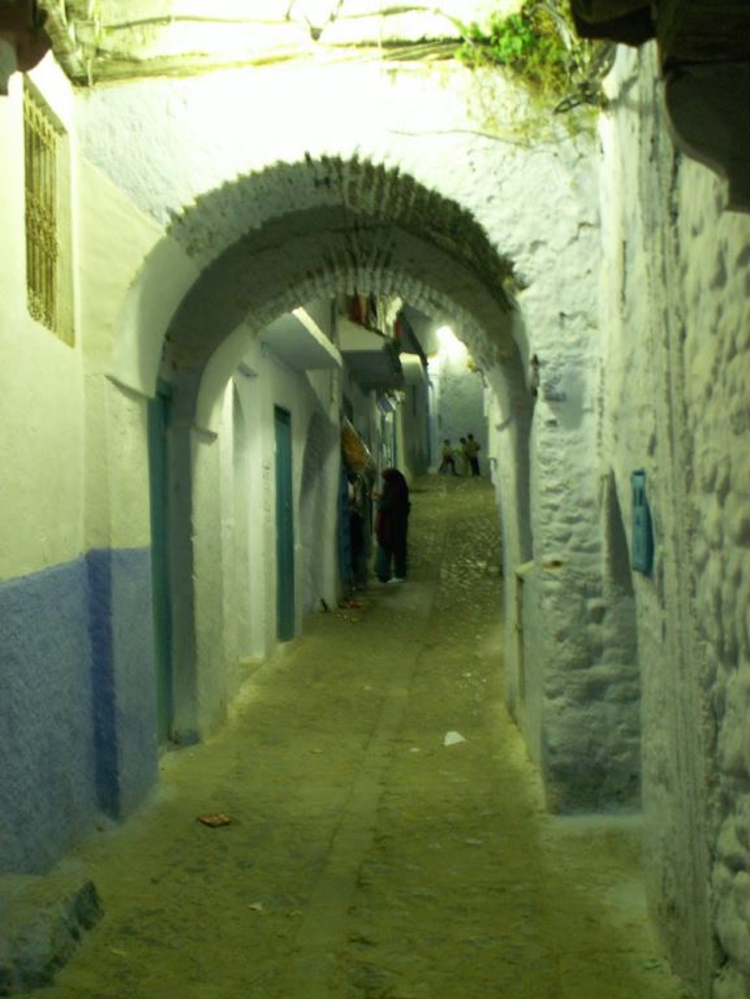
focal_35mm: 43
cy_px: 500
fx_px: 1242
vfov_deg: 43.9
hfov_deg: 33.6
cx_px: 375
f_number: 2.8
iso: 160
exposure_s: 1/2.5
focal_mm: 7.21
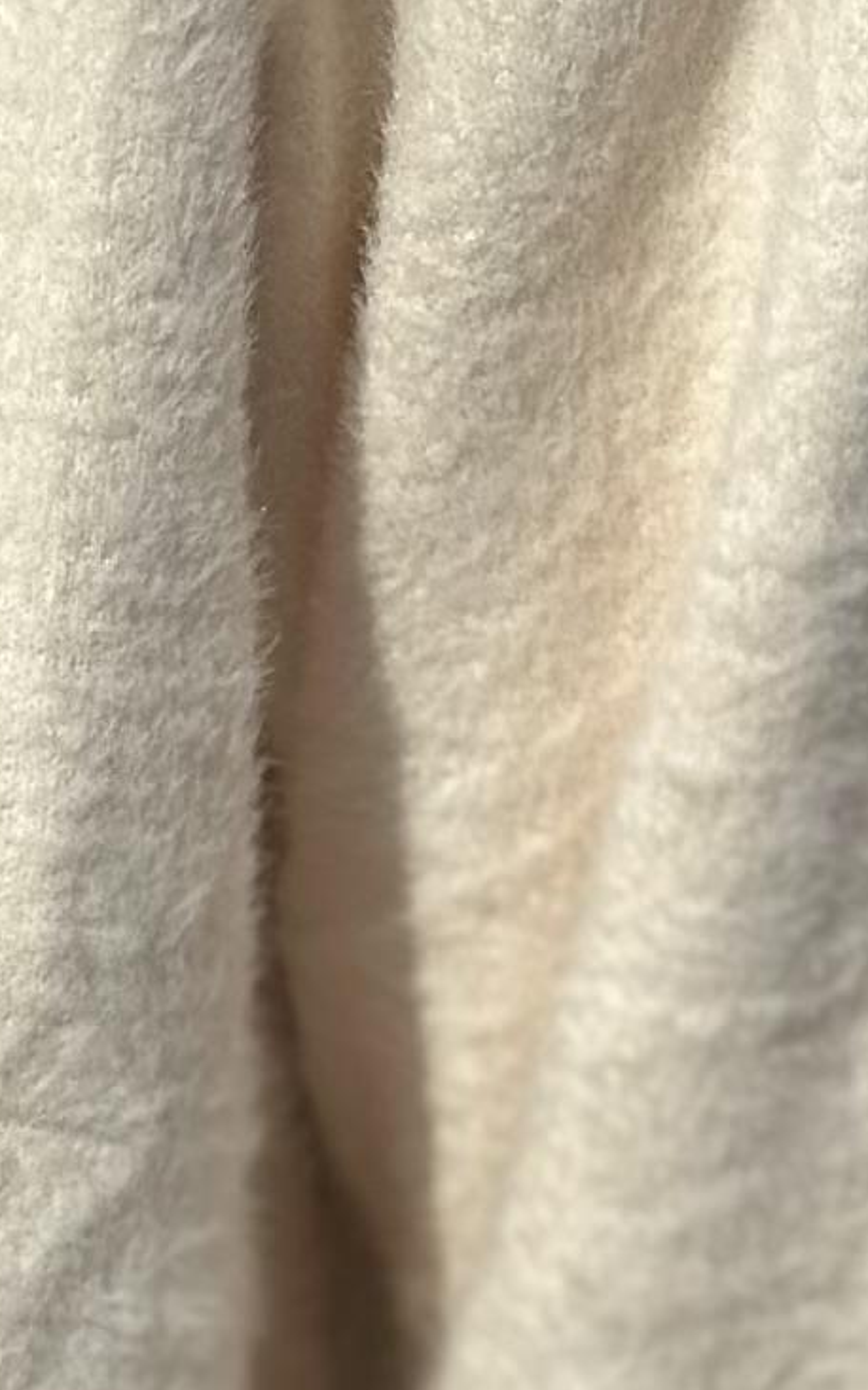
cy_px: 1815
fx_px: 10600
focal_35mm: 280
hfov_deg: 4.6
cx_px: -1075
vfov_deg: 7.4
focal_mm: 6.86
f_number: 1.78
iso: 64
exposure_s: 1/18868
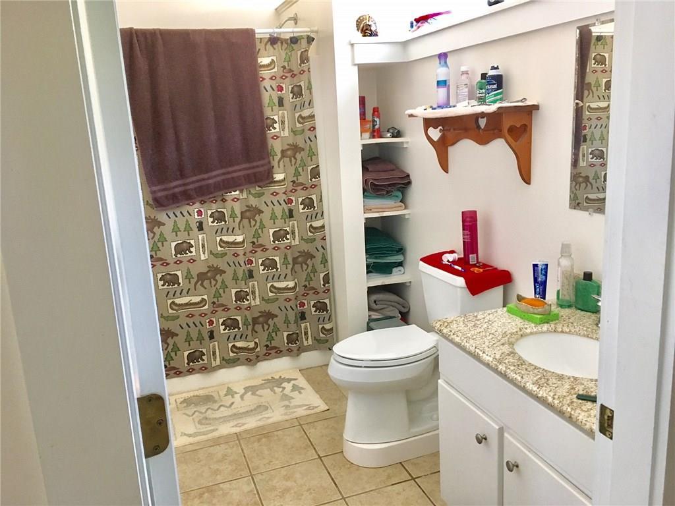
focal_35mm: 29
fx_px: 565
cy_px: 253
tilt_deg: -14.2
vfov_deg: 48.2
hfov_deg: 61.7
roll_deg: +2.5
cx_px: 338
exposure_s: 1/30
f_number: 2.2
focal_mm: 4.15
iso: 160
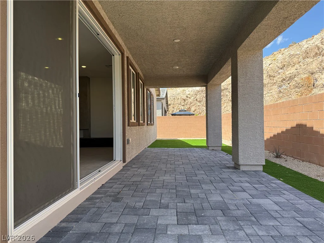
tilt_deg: +1.2
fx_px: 225
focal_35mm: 24
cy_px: 122
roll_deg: +0.3
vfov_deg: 56.8
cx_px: 162
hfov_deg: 71.6
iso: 100
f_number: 1.78
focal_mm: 6.76
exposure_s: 1/1410
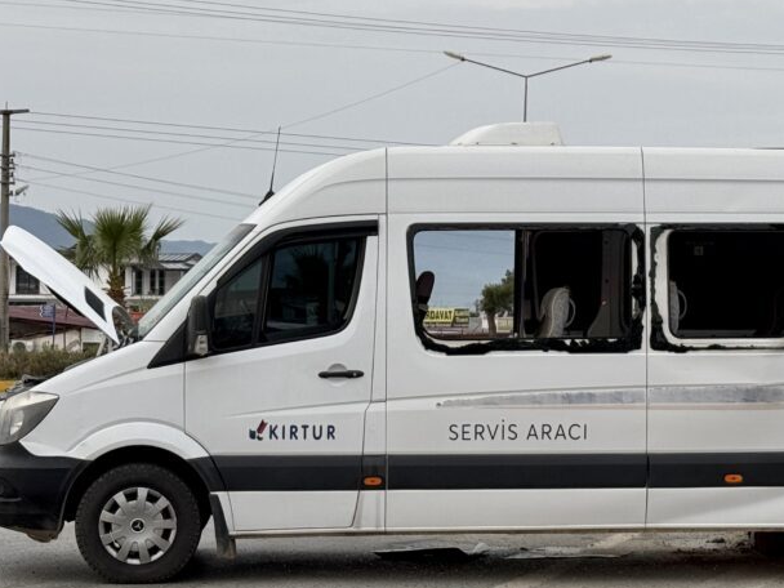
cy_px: 214
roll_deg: -0.7
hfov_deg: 19.4
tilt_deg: +1.8
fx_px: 2287
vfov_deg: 14.6
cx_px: 530
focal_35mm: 101
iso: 50
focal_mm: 6.76
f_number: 1.78
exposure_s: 1/121
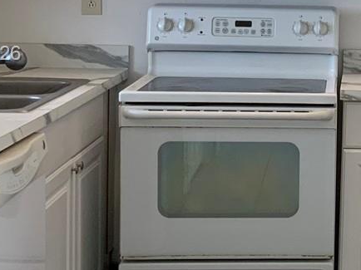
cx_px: 428
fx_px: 1115
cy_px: 55
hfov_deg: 17.6
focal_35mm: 107
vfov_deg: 13.8
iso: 50
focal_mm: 3
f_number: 1.8
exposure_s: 1/60
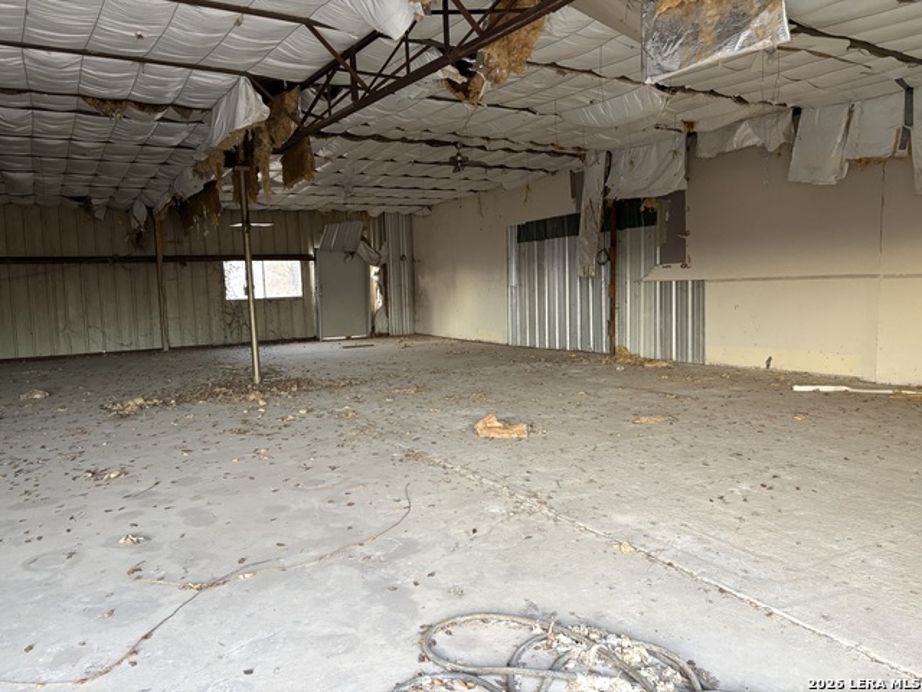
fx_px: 693
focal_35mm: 26
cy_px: 346
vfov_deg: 53.1
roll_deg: +1.4
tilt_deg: -4.8
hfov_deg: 67.3
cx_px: 461
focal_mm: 5.96
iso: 200
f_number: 1.6
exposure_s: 1/60
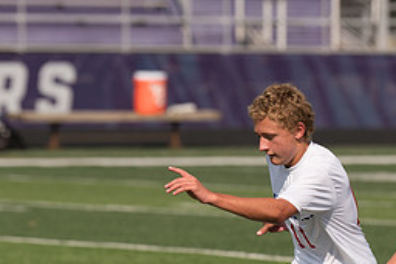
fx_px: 5404
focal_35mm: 491
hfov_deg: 4.2
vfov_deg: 2.8
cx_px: 343
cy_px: 255
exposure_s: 1/2000
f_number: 3.2
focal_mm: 143
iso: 100
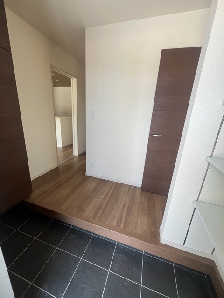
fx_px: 112
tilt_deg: -15.3
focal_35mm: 13
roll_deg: -3.1
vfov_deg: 106.2
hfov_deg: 89.9
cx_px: 112
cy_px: 149
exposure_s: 1/99
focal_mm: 1.57
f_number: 1.8
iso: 40
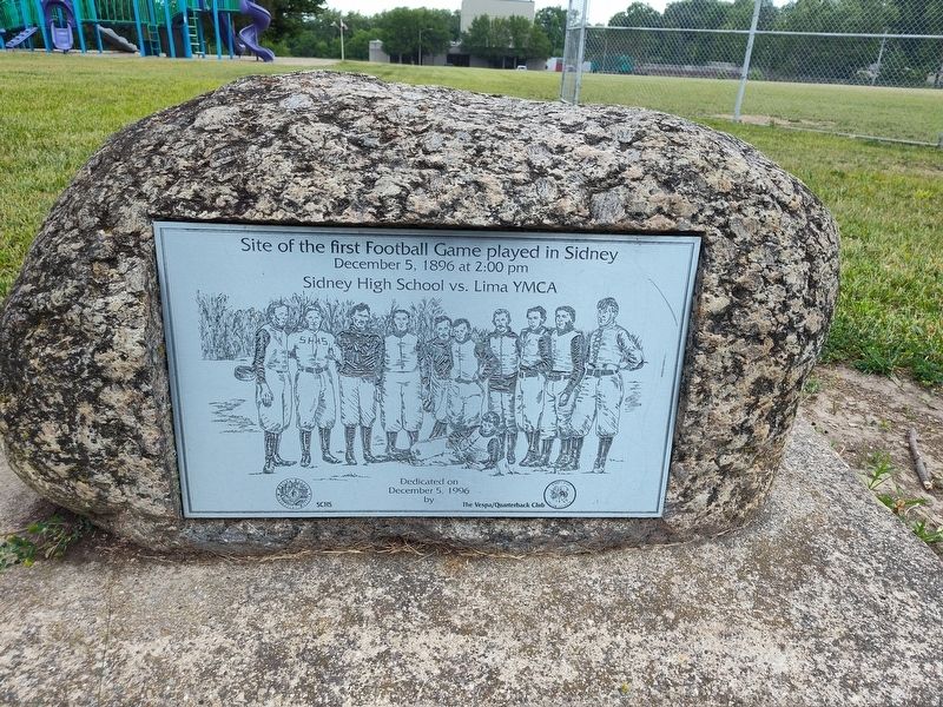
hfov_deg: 73.9
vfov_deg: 58.9
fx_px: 627
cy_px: 354
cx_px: 472
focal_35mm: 23
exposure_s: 1/310
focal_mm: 5.56
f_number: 1.8
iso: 100
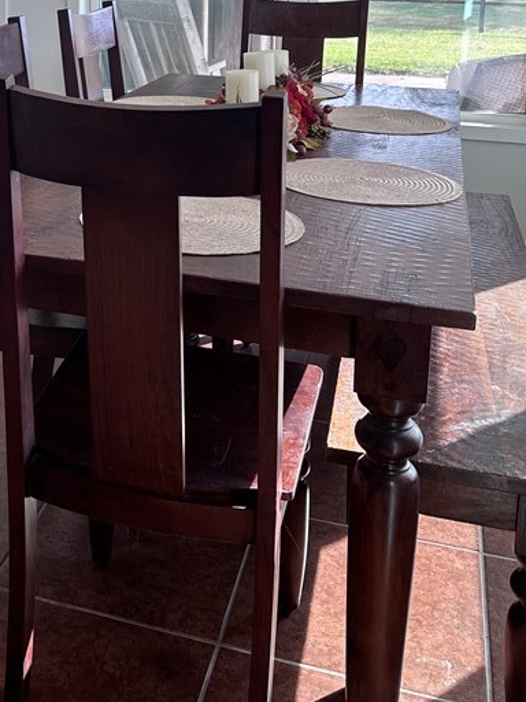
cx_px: 71
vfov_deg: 37.4
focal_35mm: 48
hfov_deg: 29.3
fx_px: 972
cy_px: 88
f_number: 1.78
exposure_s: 1/120
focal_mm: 6.86
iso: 64
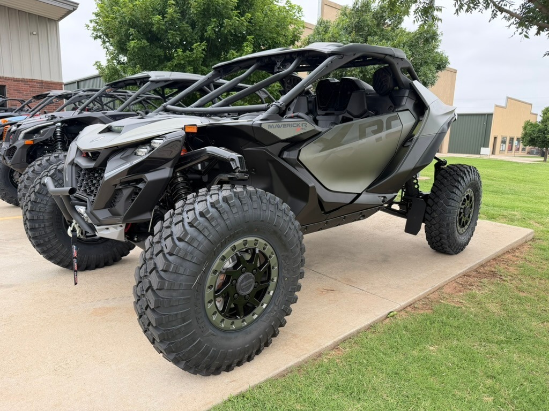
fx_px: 381
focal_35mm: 24
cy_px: 206
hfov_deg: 71.6
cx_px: 274
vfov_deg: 56.8
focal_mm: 6.76
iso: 100
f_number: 1.78
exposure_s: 1/327
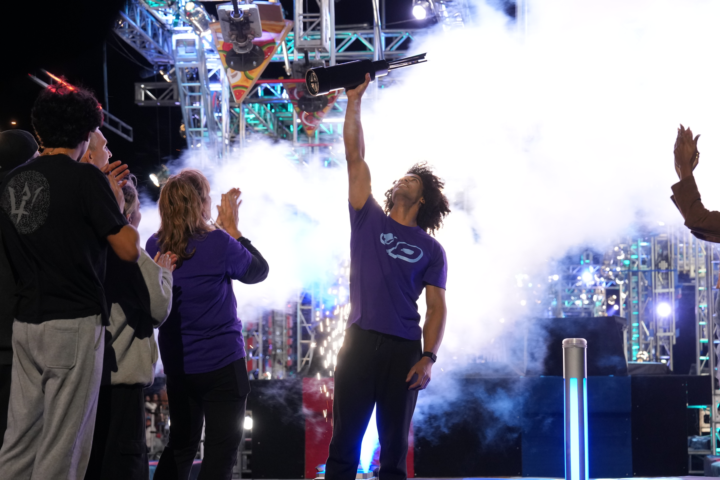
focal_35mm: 105
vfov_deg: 13.0
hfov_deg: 19.5
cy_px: 240
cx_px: 360
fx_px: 2100
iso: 2000
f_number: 4.5
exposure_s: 1/200
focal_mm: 70
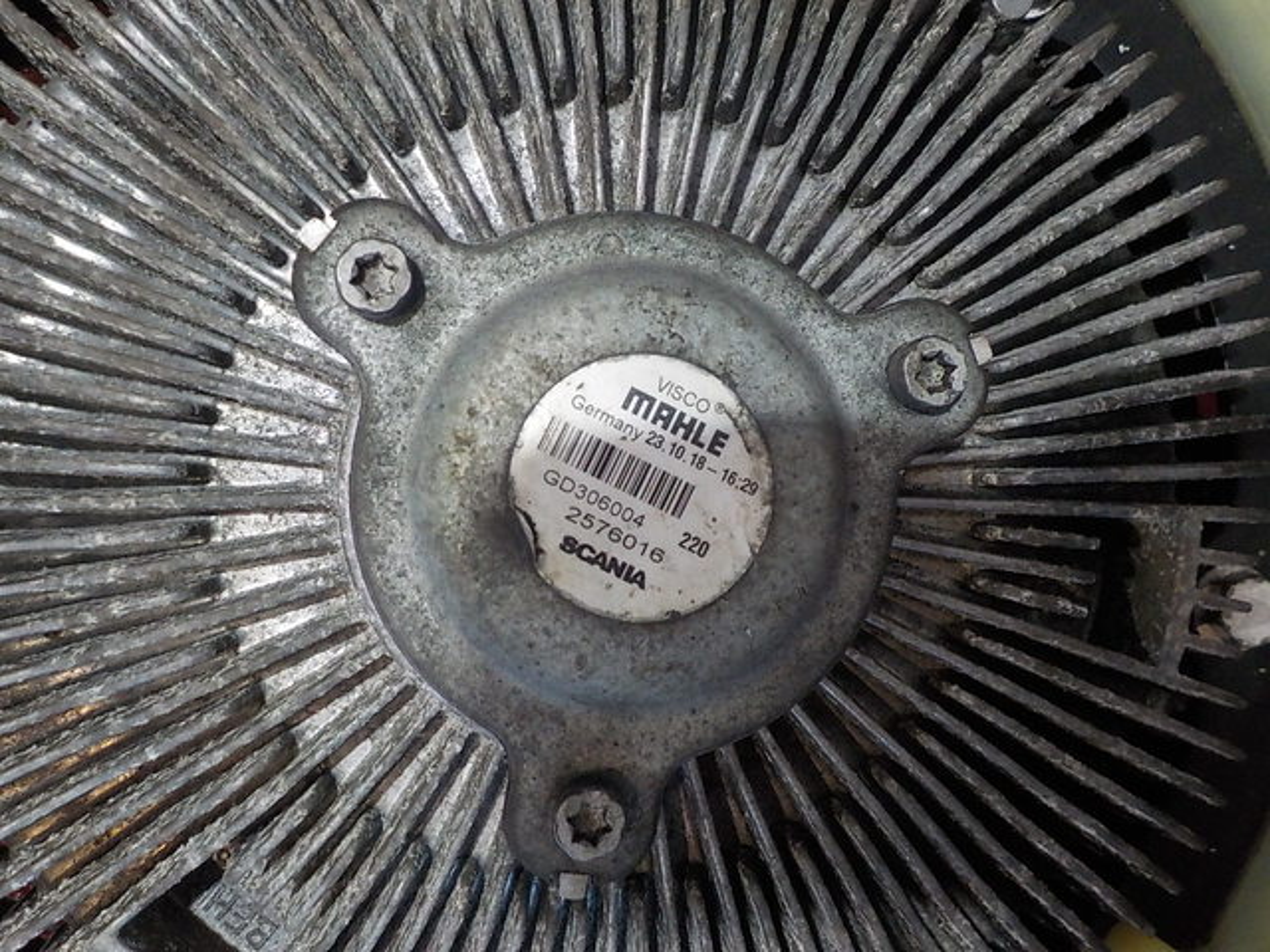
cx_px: 635
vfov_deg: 46.8
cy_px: 476
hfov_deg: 60.0
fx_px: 1101
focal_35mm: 30
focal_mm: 4.1
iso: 400
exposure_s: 1/25
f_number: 3.3
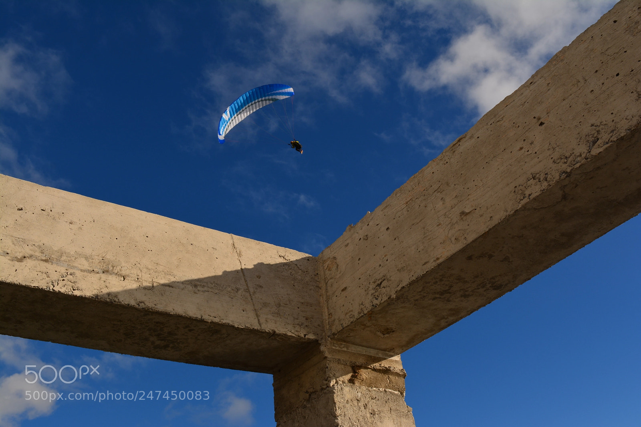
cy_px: 214
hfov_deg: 57.2
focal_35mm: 33
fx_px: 587
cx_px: 320
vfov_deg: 40.0
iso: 100
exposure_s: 1/200
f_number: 13
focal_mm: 22
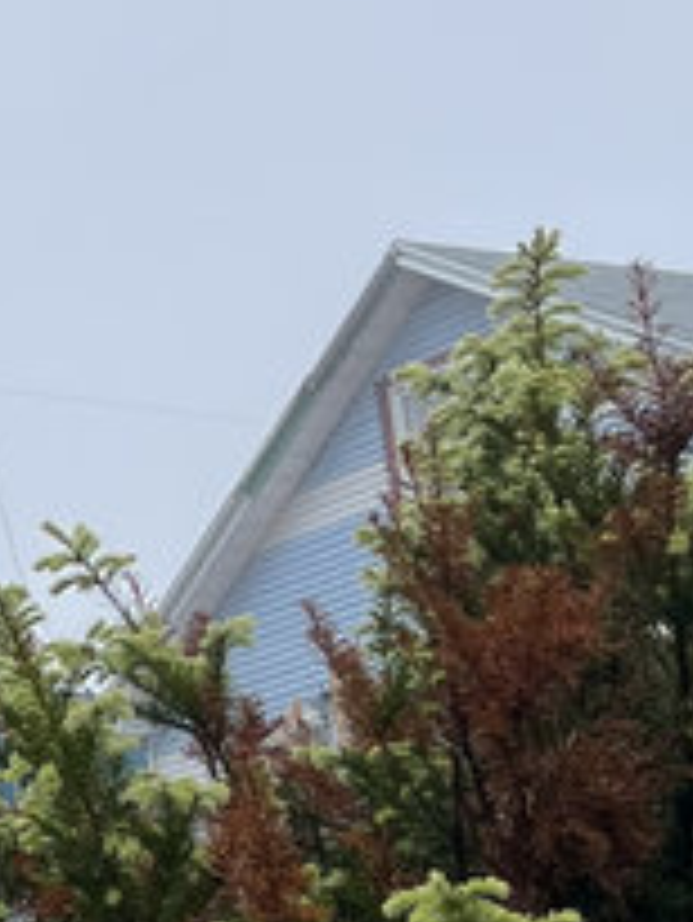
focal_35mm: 130
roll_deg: +0.8
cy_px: 360
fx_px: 3466
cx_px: -850
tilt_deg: +17.9
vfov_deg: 15.1
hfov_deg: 10.2
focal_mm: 5.1
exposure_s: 1/1672
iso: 50
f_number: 1.6
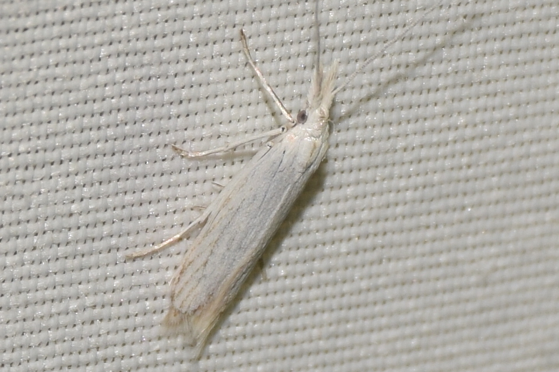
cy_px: 186
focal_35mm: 210
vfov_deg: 6.5
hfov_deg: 9.8
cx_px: 280
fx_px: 3261
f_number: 10
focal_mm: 140
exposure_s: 1/160
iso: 125
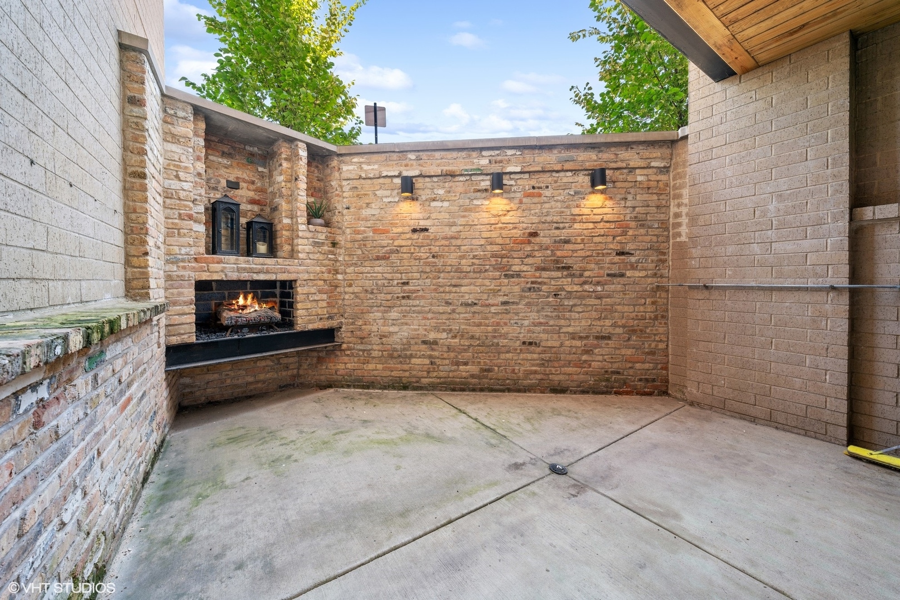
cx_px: 450
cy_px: 300
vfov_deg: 85.4
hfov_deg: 108.3
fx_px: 325
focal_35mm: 13
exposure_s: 1/15
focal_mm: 13
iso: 400
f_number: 9
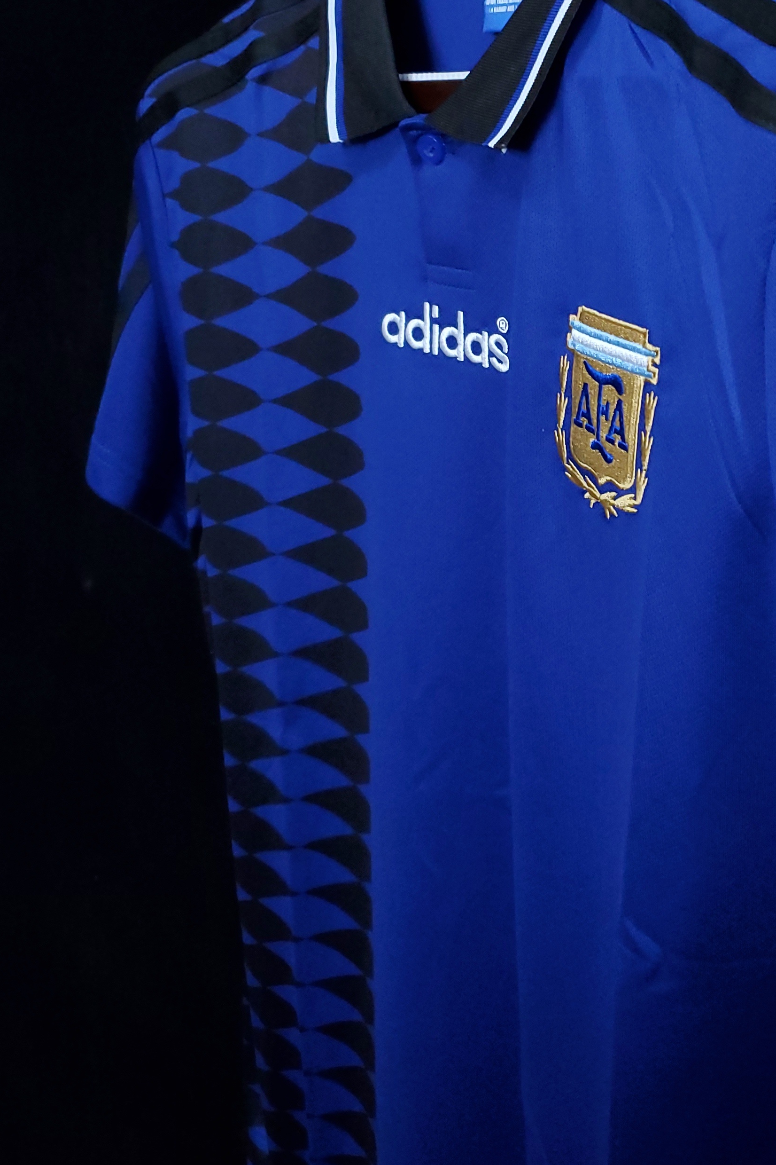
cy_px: 459
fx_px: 1423
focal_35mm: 44
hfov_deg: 29.5
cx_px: 668
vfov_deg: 44.2
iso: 200
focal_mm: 4.3
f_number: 1.5
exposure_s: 1/30
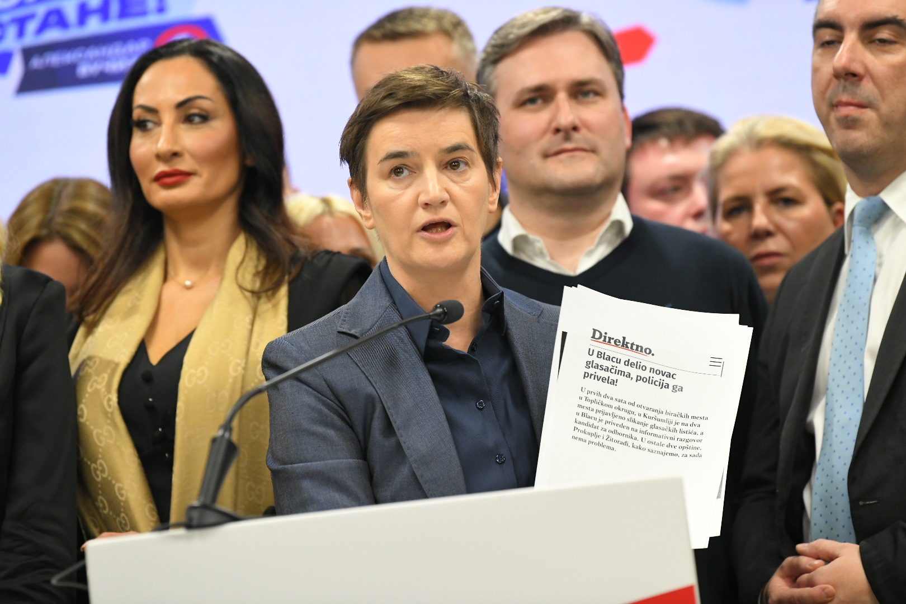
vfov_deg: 6.9
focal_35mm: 200
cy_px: 302
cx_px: 453
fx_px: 5033
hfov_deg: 10.3
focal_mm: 200
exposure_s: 1/320
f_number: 4
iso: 3200
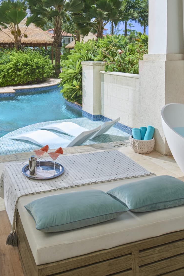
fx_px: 268
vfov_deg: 54.0
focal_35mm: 35
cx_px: 57
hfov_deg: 37.3
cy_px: 108
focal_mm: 19
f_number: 9
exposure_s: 1/125
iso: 200
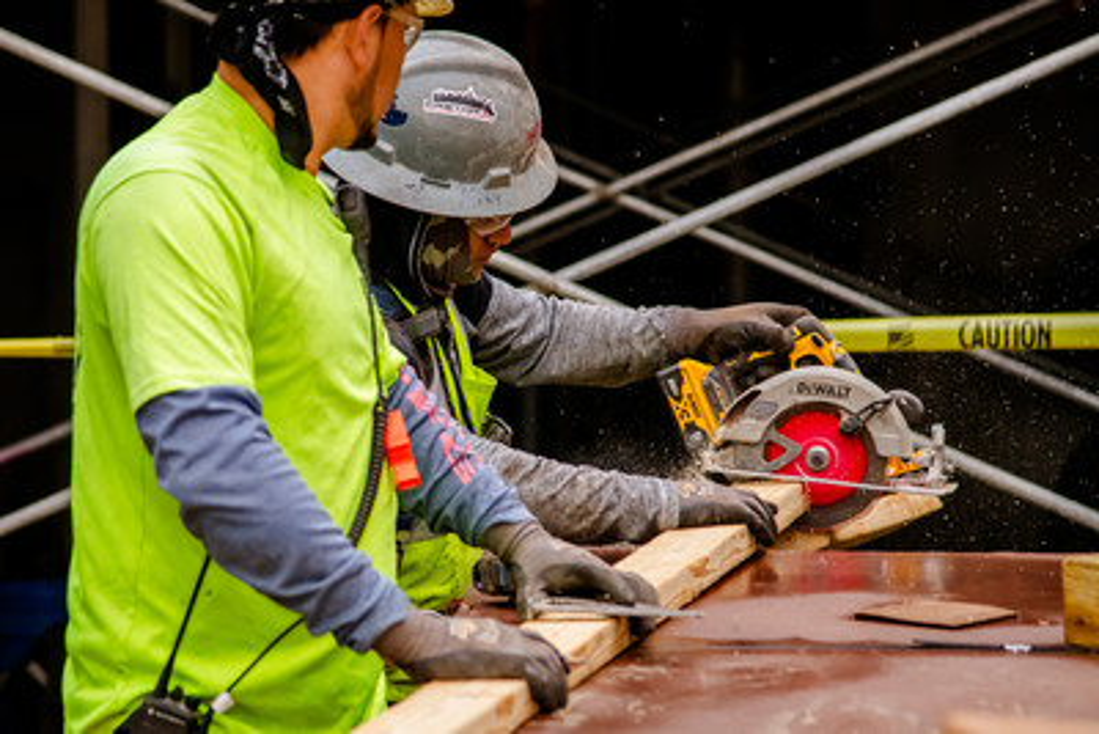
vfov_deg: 7.5
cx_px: 363
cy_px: 391
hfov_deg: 11.2
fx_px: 5613
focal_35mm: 184
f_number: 4
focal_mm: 120
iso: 2000
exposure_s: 1/400
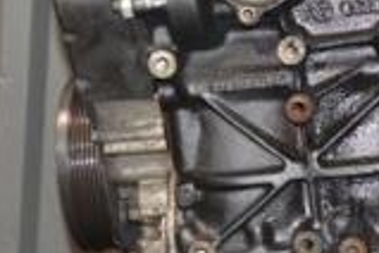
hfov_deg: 14.4
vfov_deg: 9.5
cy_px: -64
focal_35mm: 142
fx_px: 1494
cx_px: 272
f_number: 5
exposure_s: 1/60
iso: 800
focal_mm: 25
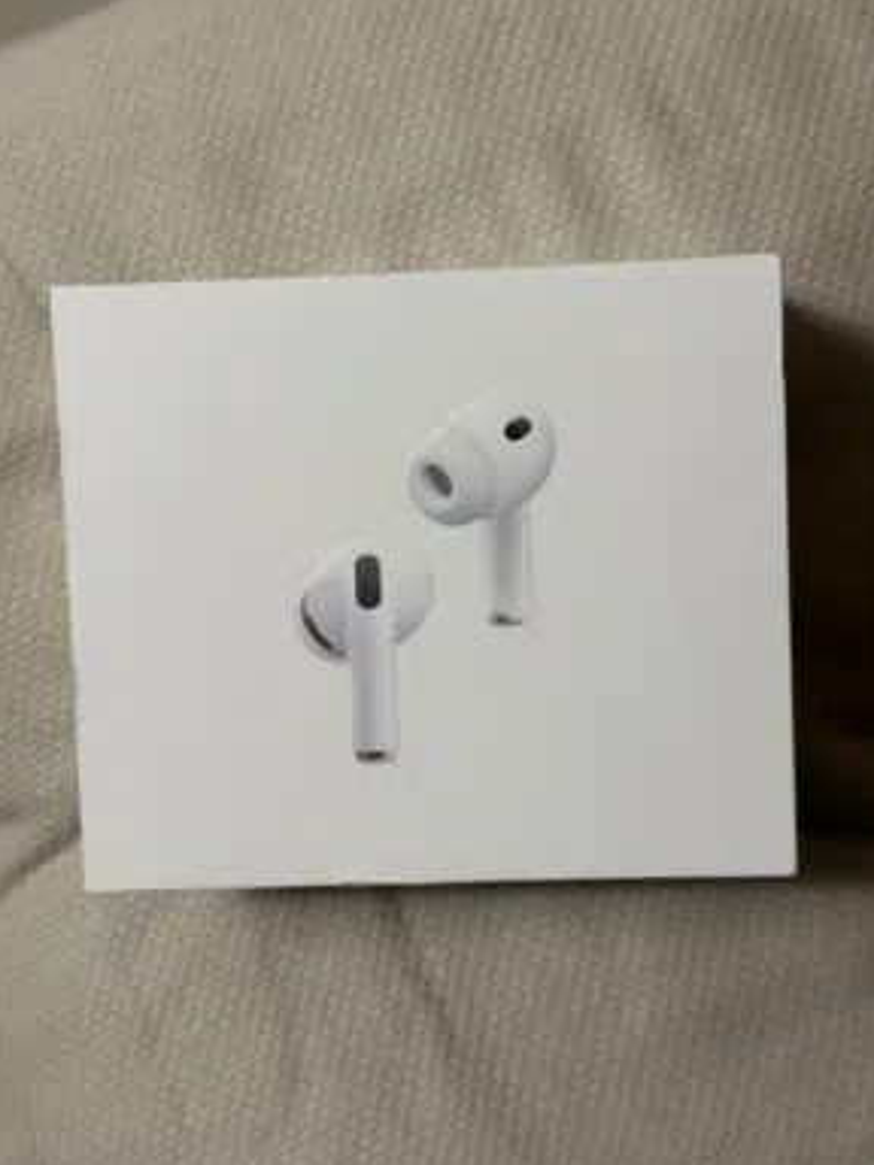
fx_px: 1683
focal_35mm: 50
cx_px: 443
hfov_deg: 29.1
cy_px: 573
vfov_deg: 38.2
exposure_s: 1/50
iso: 64
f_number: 1.78
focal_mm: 6.86
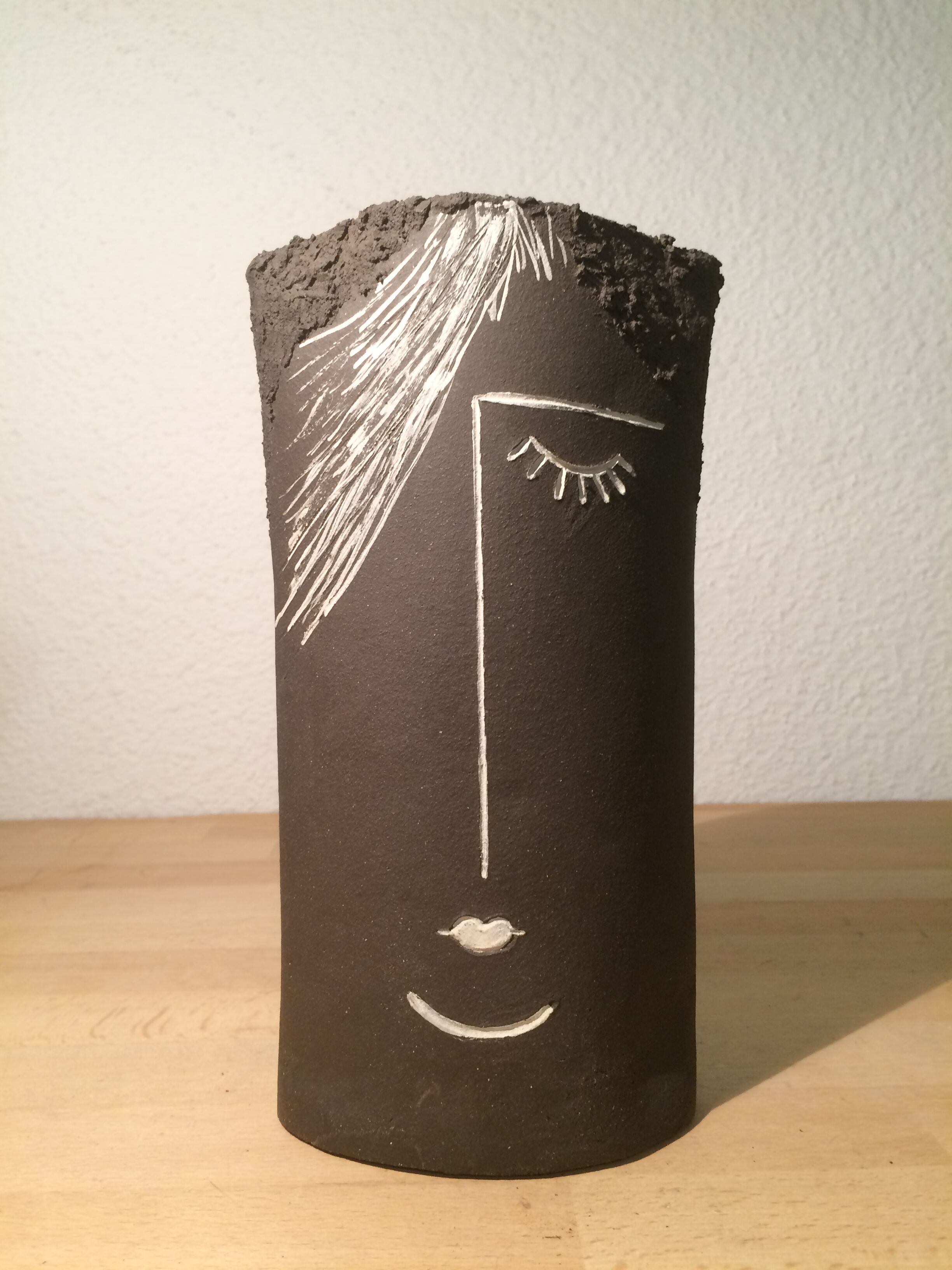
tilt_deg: -5.9
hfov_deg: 48.2
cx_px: 476
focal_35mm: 29
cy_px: 635
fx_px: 1063
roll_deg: +1.6
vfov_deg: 61.7
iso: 100
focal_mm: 4.15
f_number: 2.2
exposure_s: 1/33
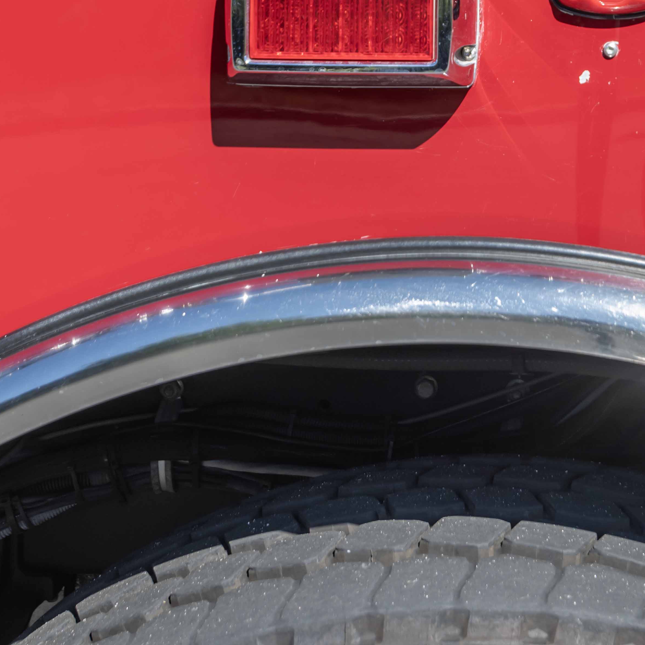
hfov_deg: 20.4
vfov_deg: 19.8
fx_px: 1750
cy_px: -96
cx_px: 603
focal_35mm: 83
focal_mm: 28
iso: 100
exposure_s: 1/125
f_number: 9
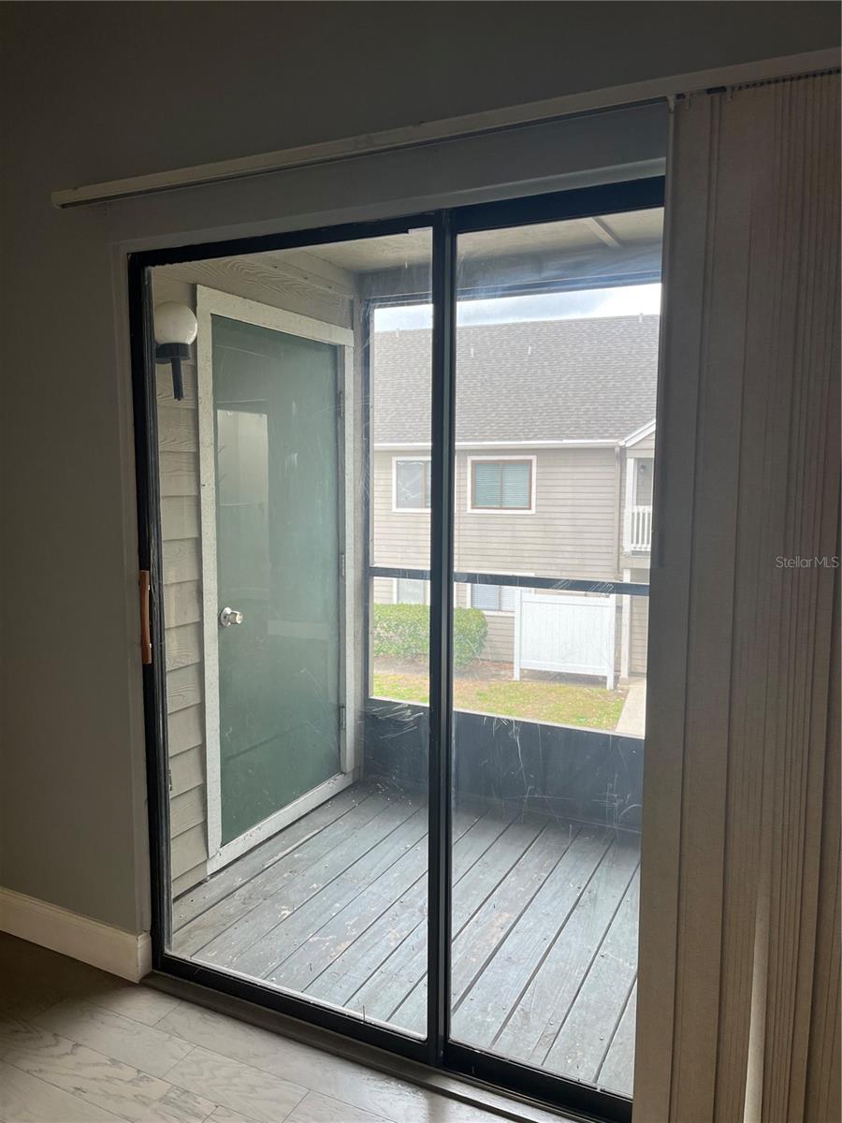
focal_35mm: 26
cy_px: 562
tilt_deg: -6.5
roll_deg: +0.4
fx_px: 843
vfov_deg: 67.3
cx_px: 421
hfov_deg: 53.1
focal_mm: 5.1
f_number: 1.6
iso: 50
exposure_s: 1/120
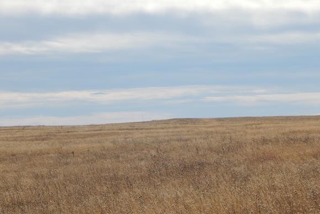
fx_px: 1058
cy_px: 98
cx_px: 172
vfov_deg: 11.5
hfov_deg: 17.2
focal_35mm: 119
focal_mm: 18.7
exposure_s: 1/400
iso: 125
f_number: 9
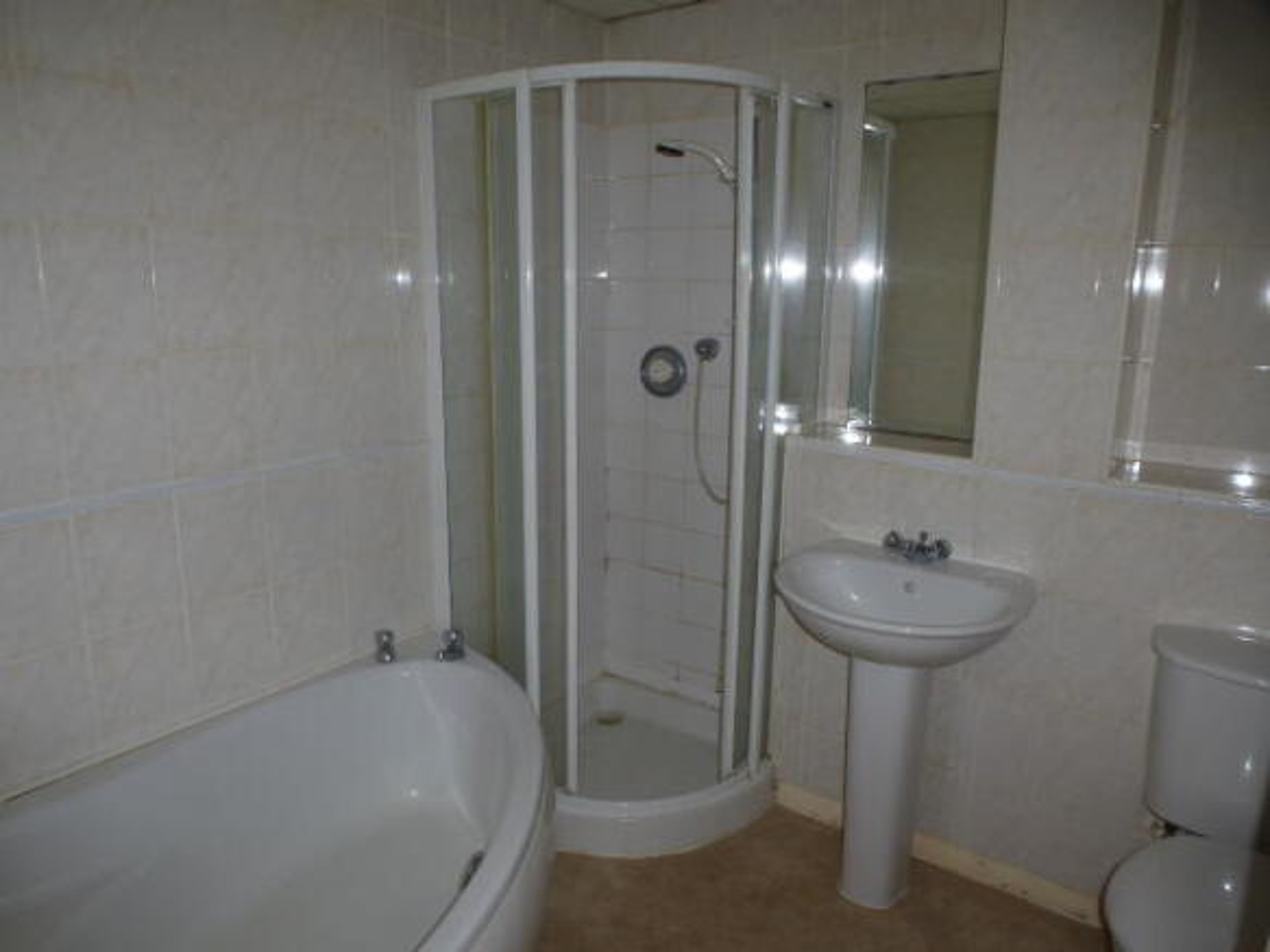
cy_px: 476
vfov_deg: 56.8
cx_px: 635
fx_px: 880
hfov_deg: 71.6
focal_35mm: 24
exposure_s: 1/60
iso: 100
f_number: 3.3
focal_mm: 4.3
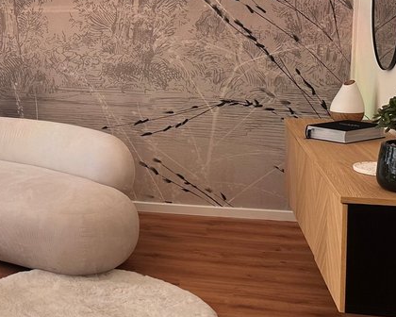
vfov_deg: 22.6
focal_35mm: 67
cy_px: 79
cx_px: -105
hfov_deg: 24.9
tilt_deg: -5.2
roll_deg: +1.2
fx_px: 785
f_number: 1.78
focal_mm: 6.86
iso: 80
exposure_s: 1/162
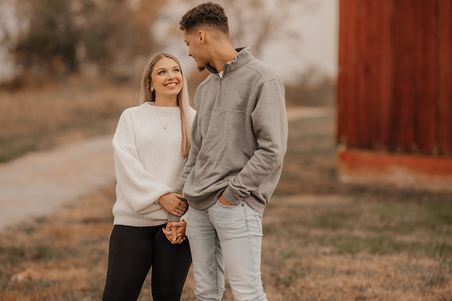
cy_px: 150
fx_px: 1319
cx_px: 226
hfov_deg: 19.5
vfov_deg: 13.0
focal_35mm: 105
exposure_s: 1/1000
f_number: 1.8
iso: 160
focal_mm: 105
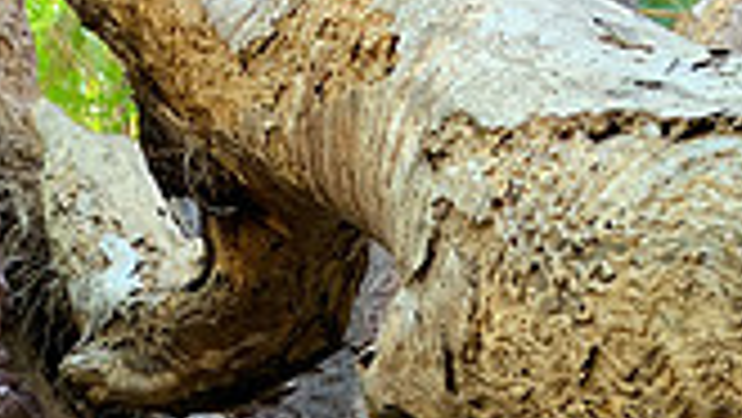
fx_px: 1516
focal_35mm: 77
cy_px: 948
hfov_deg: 27.4
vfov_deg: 12.8
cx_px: 470
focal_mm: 4.25
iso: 160
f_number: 1.8
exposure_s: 1/60
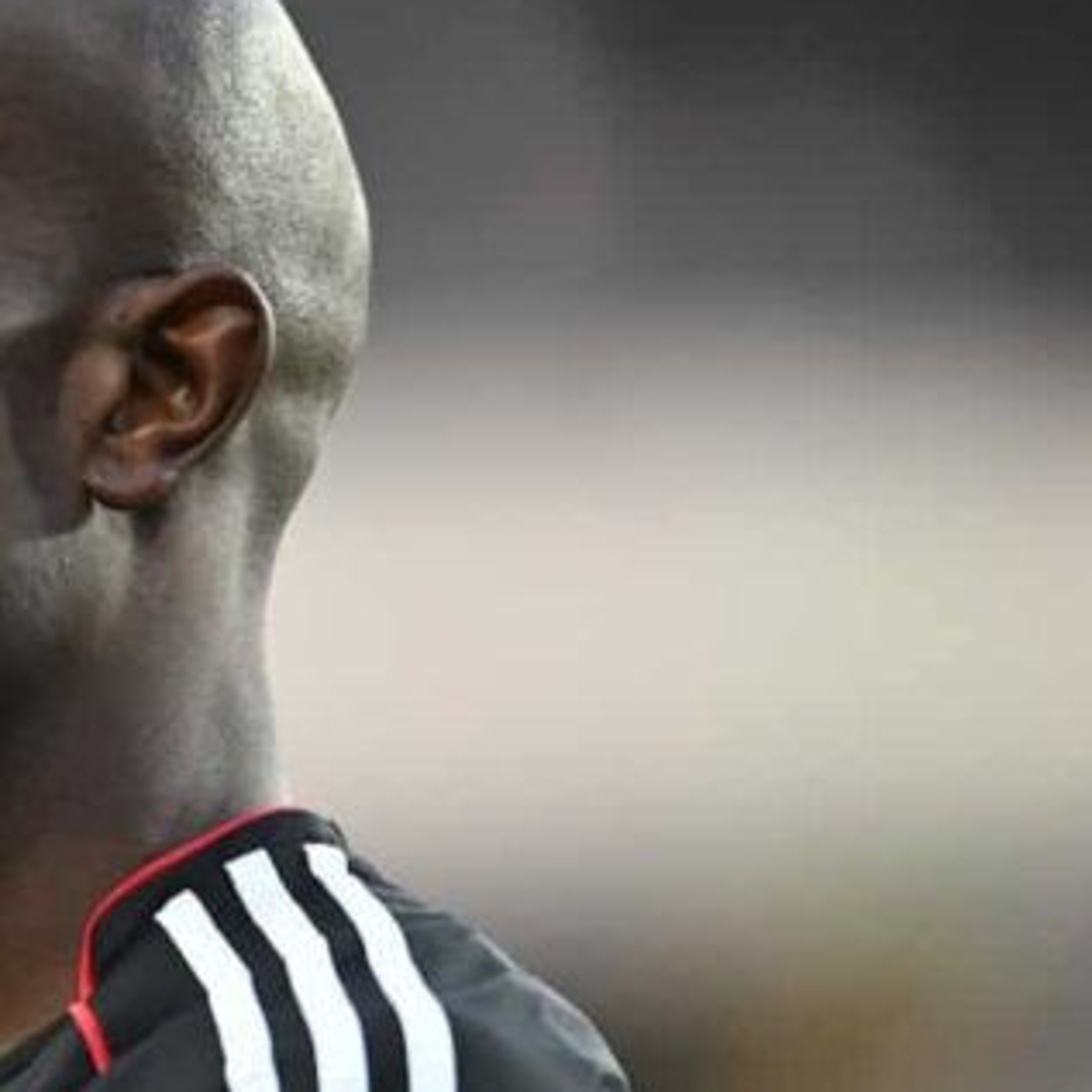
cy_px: 880
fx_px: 39188
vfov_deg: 1.6
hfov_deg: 1.6
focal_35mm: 1098
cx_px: -331
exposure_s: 1/640
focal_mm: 400
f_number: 3.2
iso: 1600
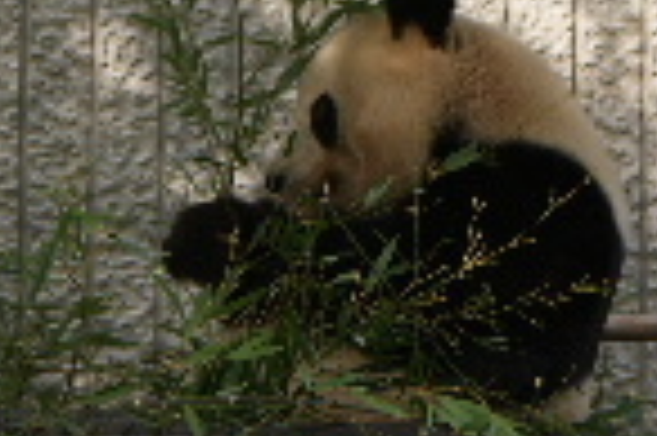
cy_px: 88
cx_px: 497
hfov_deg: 6.2
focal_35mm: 331
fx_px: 6034
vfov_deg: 4.1
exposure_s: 1/125
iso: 100
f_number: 6.3
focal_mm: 70
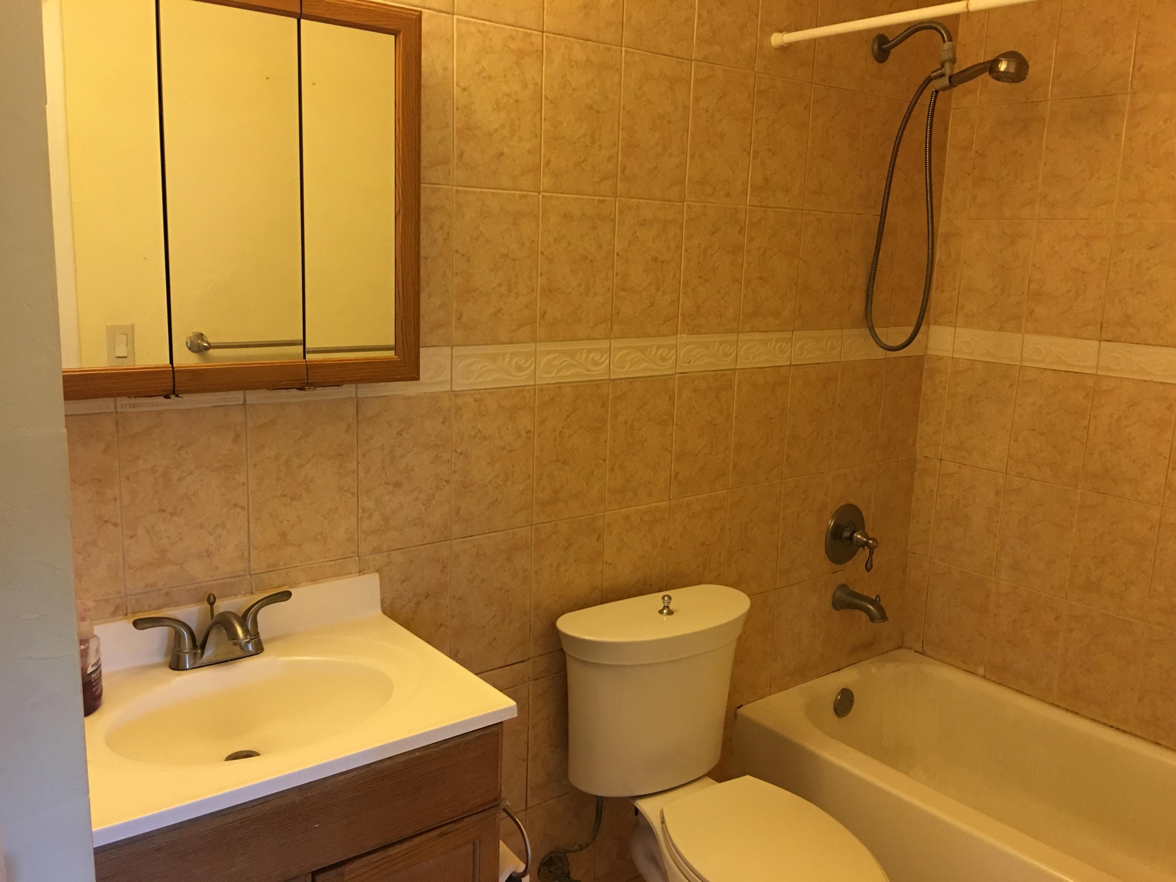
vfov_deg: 48.2
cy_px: 441
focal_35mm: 29
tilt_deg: -9.0
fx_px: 985
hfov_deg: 61.7
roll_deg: -2.7
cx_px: 588
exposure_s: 1/17
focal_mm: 4.15
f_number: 2.2
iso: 80
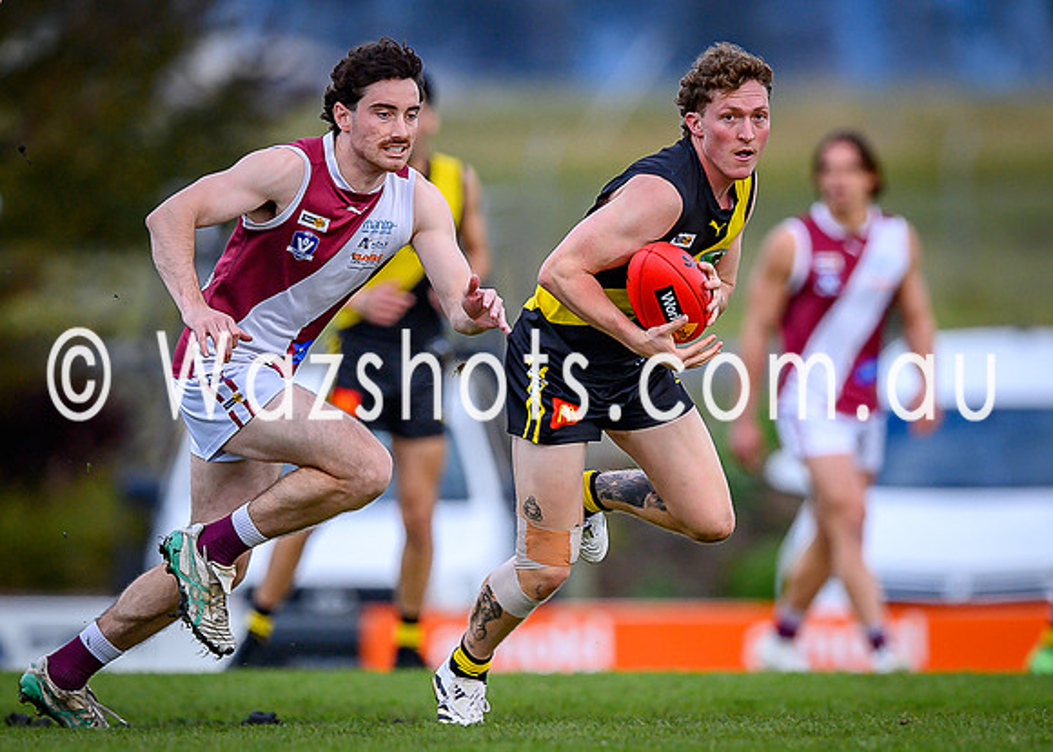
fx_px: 34342
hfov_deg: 1.8
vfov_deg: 1.3
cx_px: 631
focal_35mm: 1149
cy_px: 416
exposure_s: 1/1600
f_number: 4
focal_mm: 500
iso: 560
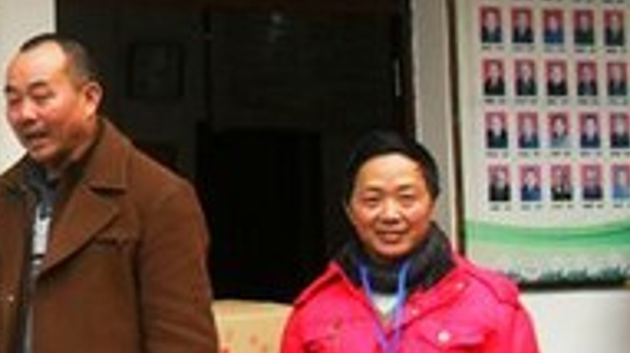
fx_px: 1669
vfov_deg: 12.1
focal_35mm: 100
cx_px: -148
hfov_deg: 19.9
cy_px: 134
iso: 100
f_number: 3.2
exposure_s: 1/350
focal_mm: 6.3
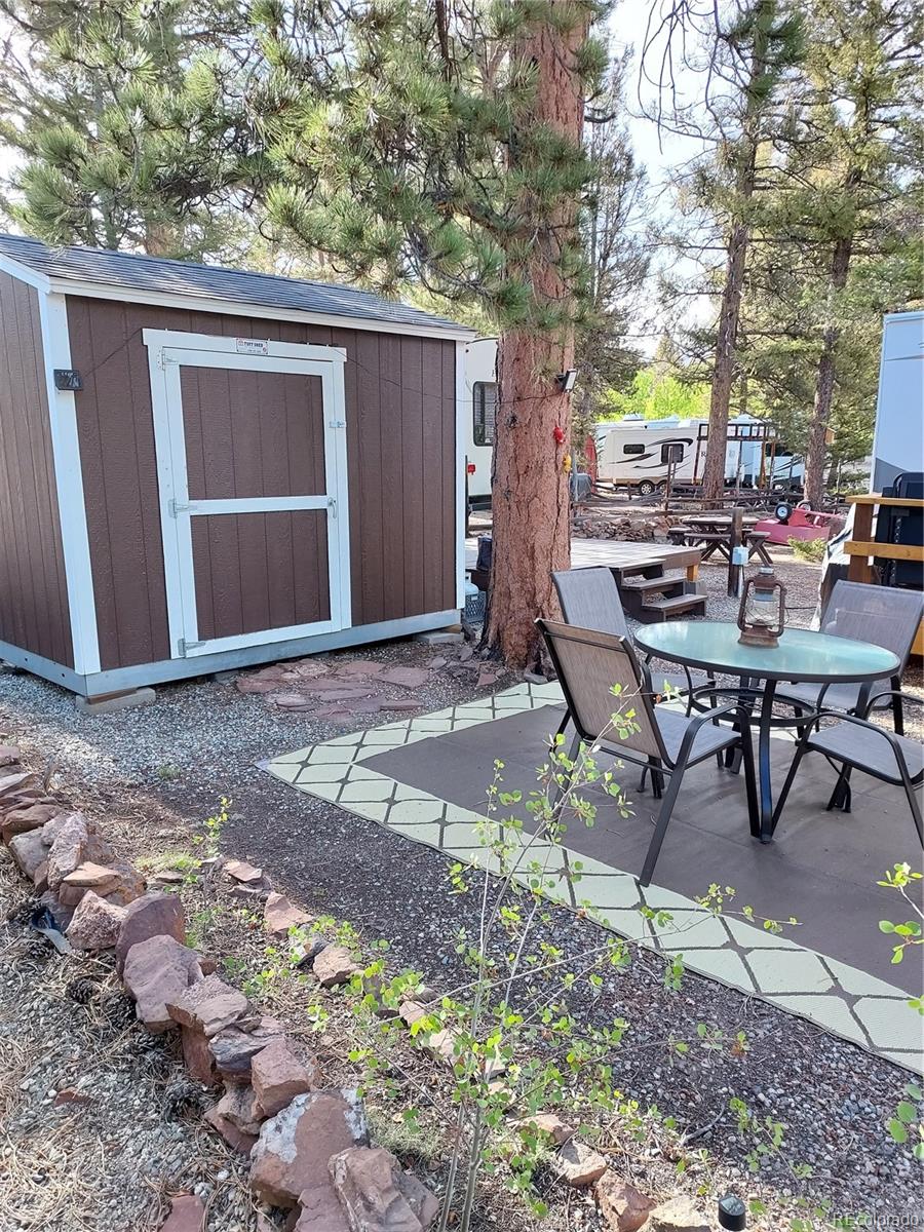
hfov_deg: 56.8
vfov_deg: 71.6
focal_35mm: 24
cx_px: 462
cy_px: 616
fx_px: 854
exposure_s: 1/120
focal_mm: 4.6
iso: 64
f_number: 1.8
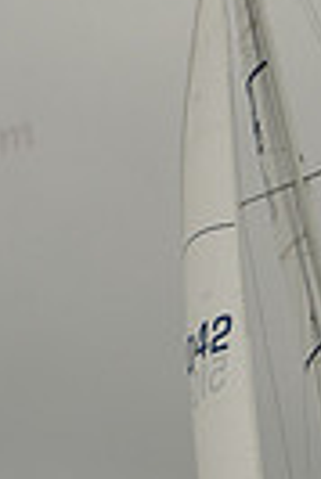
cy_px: 324
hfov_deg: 4.5
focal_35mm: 306
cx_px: 222
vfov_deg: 6.7
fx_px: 4082
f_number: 9
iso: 320
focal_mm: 70
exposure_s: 1/800
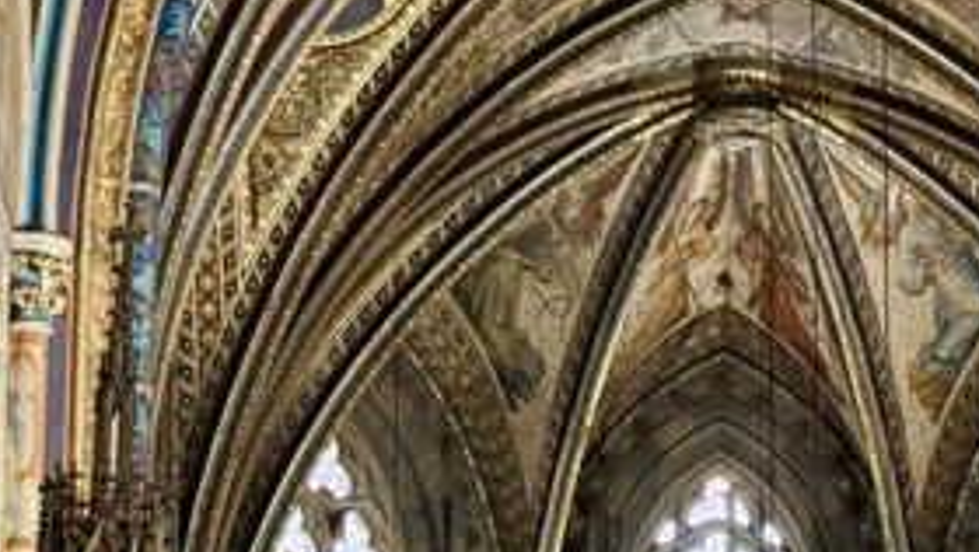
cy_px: 538
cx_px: 916
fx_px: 4962
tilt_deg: +15.0
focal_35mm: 191
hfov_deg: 11.2
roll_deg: +0.6
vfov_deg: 6.4
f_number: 1.78
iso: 320
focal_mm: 6.76
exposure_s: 1/33
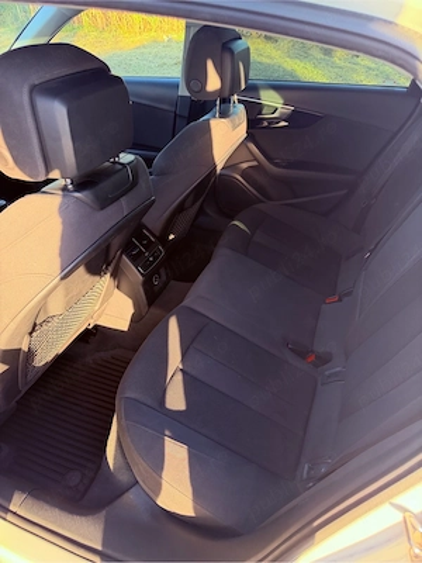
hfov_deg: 56.8
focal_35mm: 24
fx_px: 390
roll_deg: +1.0
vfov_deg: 71.6
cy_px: 282
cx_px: 211
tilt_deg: -39.5
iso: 200
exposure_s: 1/202
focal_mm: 6.76
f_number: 1.78
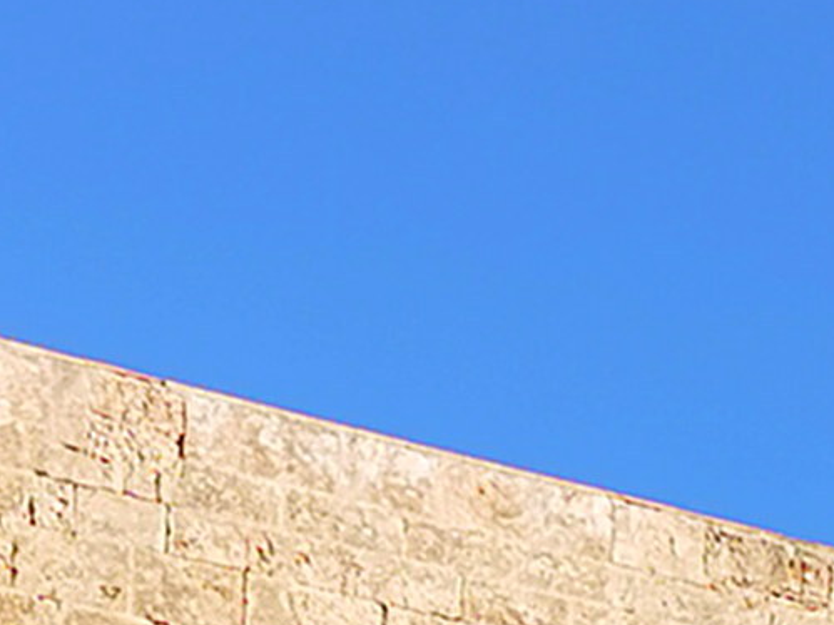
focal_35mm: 212
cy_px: 2050
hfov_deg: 9.1
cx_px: 1175
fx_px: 5106
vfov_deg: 6.3
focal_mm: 5.56
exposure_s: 1/2532
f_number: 1.6
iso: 50
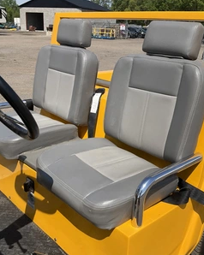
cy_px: 128
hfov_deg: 39.0
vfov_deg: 48.0
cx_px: 117
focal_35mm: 38
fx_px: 287
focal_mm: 3
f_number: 1.8
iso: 25
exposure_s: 1/2320
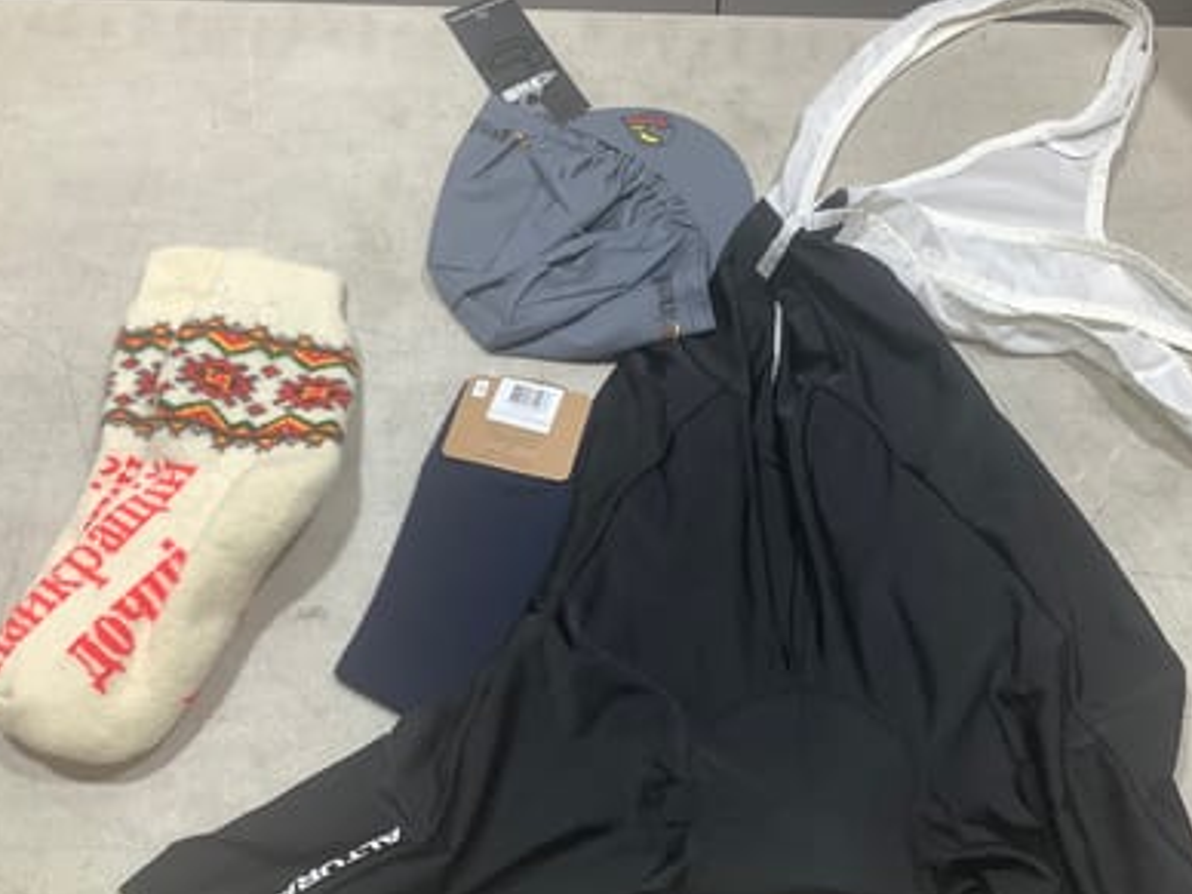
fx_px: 1377
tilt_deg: -64.1
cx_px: 648
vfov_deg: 35.9
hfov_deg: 46.7
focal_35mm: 40
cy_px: 508
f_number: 2.4
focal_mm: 3.3
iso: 50
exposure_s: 1/50
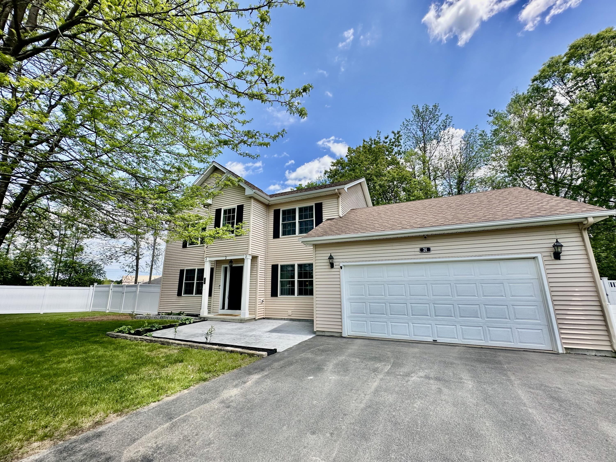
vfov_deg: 85.7
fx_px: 249
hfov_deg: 102.1
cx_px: 308
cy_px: 231
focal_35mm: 14
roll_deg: +0.1
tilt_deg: +13.1
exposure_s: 1/1092
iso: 40
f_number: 2.2
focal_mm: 2.22
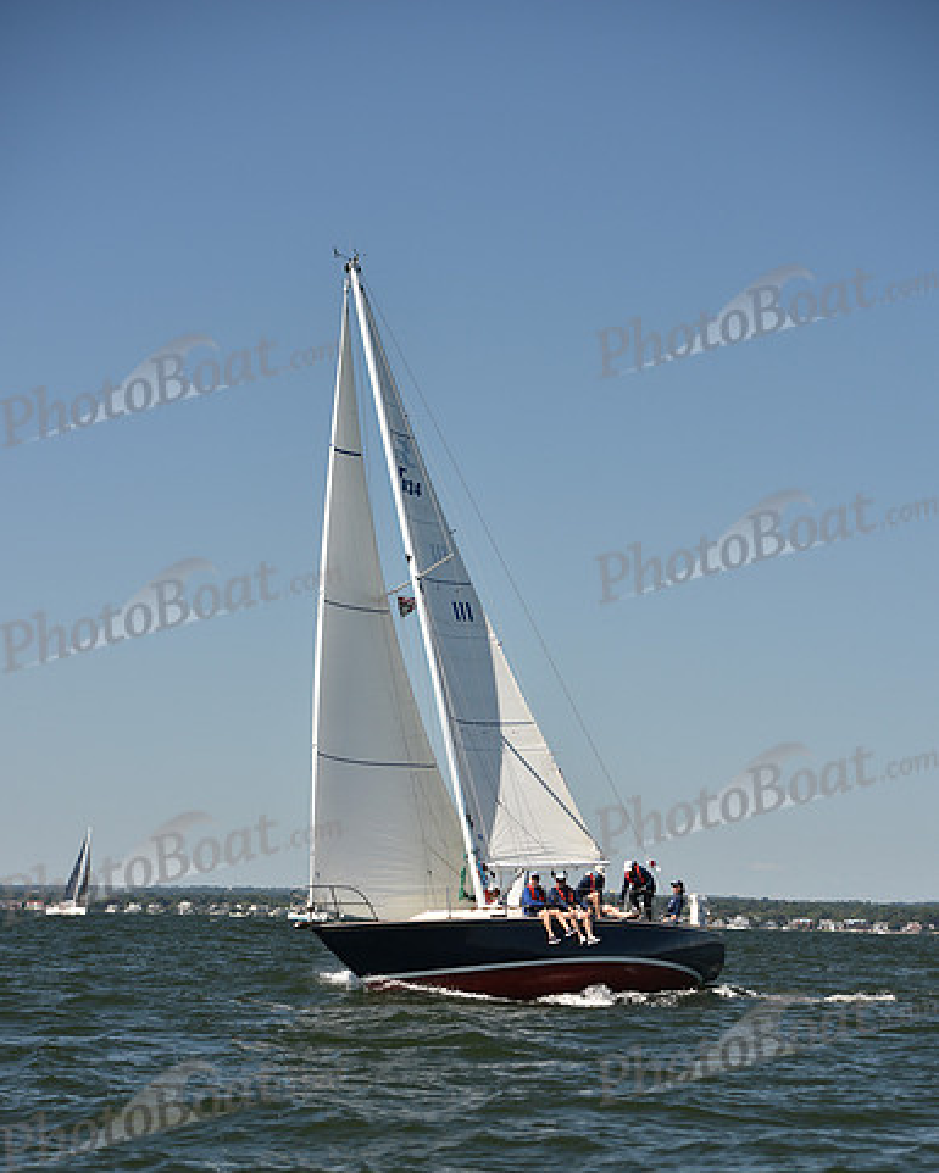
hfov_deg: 13.9
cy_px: 702
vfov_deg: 17.3
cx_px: 470
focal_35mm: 111
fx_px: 3855
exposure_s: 1/1250
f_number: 4
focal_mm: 98
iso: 250
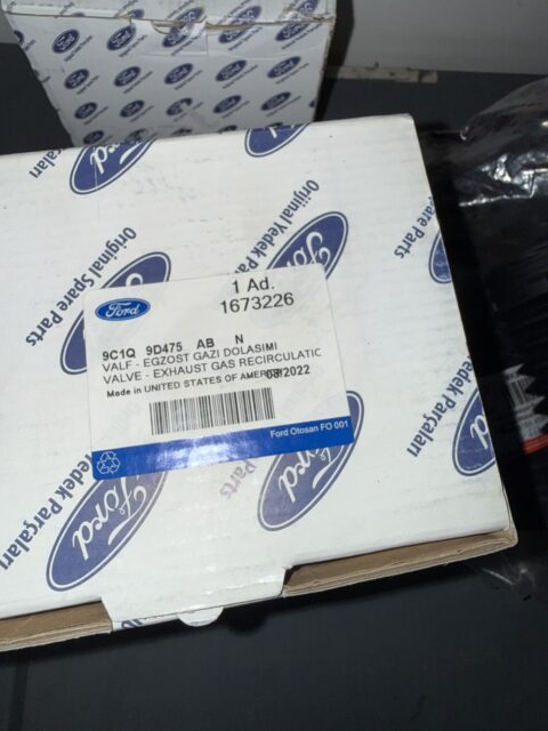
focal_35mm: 25
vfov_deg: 69.4
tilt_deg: -74.7
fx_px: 528
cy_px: 352
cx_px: 266
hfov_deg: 54.9
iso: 12
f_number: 2.2
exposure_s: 1/132
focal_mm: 2.22
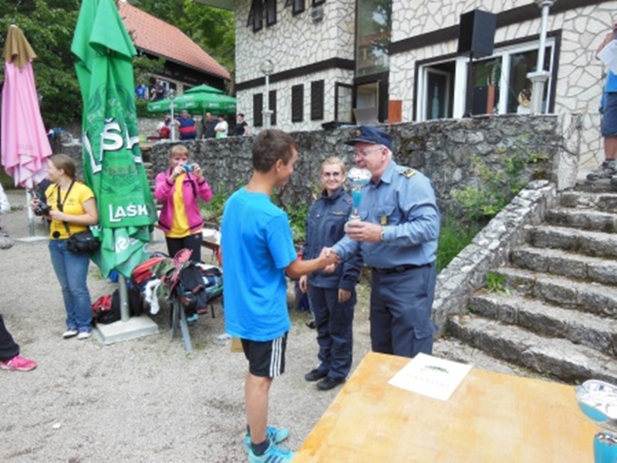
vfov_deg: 54.9
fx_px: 446
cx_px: 308
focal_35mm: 25
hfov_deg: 69.4
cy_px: 232
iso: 125
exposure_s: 1/400
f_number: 3.5
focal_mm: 4.5
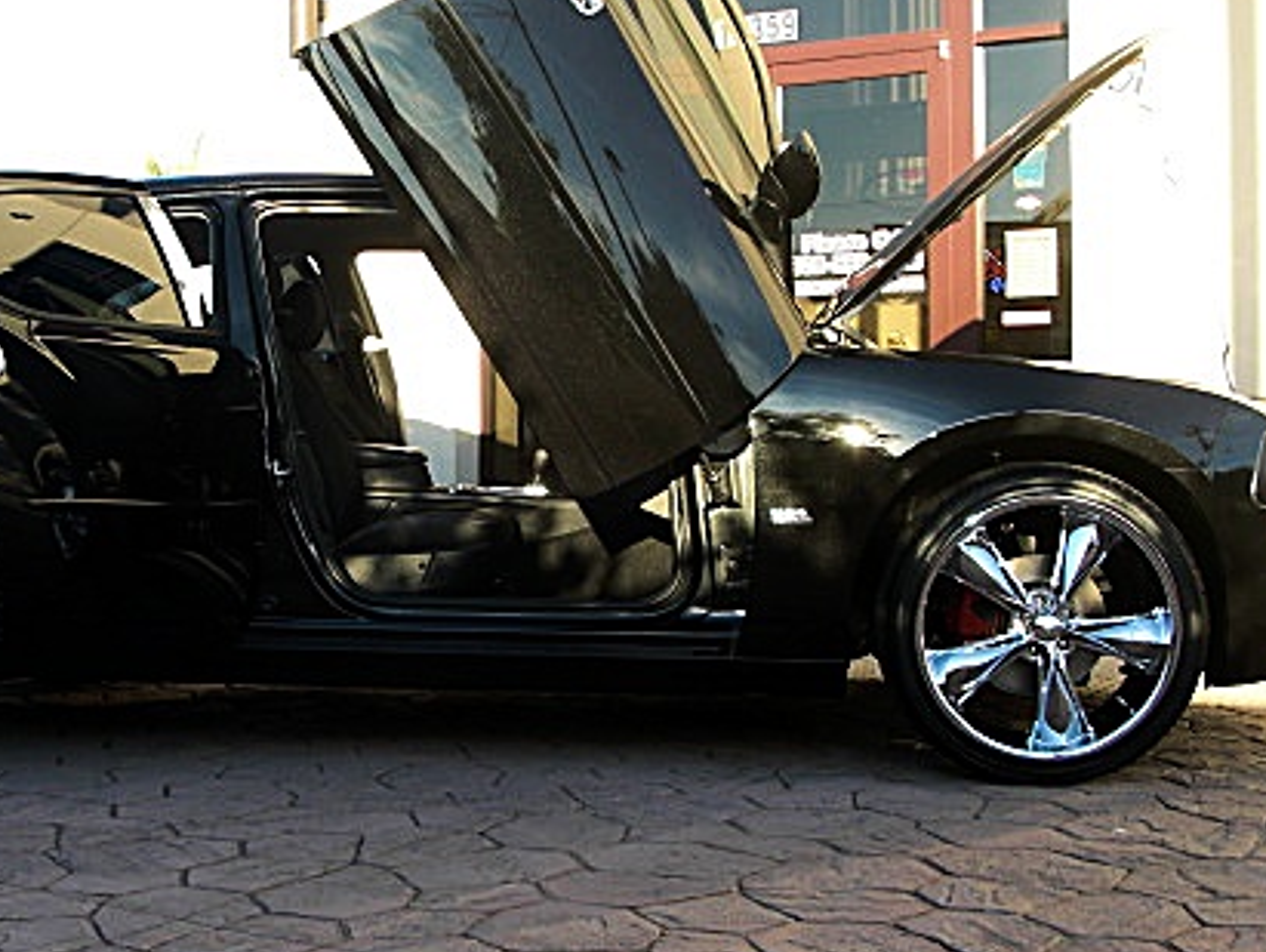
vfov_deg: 26.1
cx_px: 422
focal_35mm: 56
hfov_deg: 34.0
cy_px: 496
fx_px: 2050
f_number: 2.8
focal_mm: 6.3
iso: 50
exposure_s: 1/160
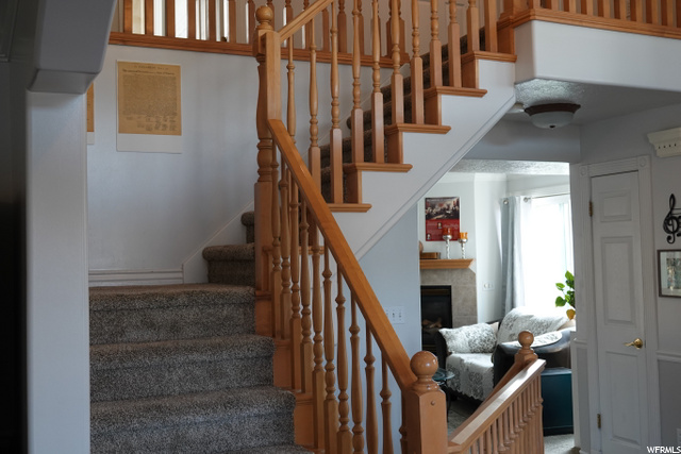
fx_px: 776
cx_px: 340
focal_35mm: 41
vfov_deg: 32.6
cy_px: 227
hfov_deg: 47.4
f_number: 3.2
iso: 250
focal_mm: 15.17
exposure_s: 1/50
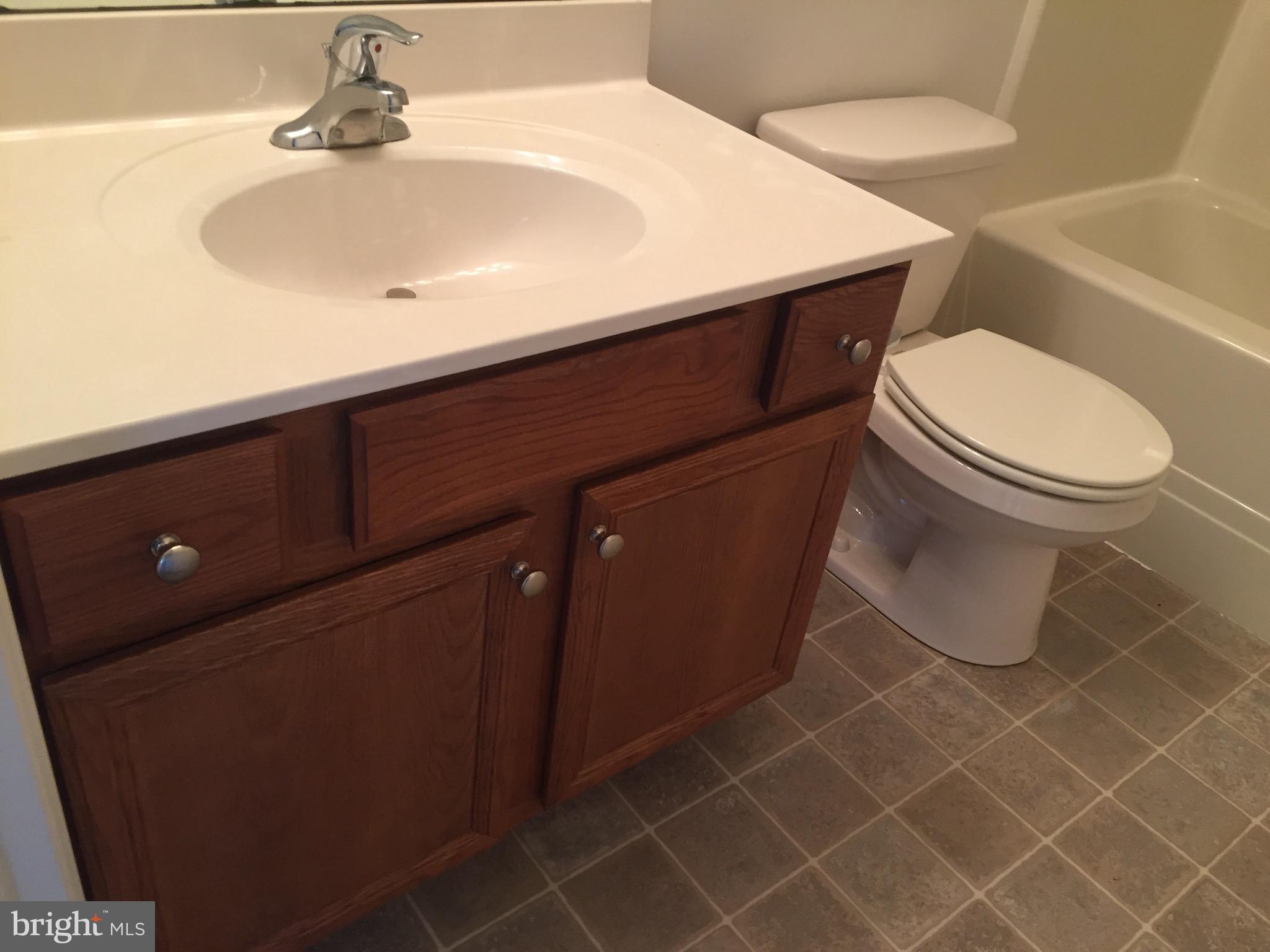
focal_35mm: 29
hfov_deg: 61.7
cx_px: 635
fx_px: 1064
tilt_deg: -33.4
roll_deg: -9.7
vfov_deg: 48.2
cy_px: 476
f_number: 2.2
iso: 80
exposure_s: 1/30
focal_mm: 4.15
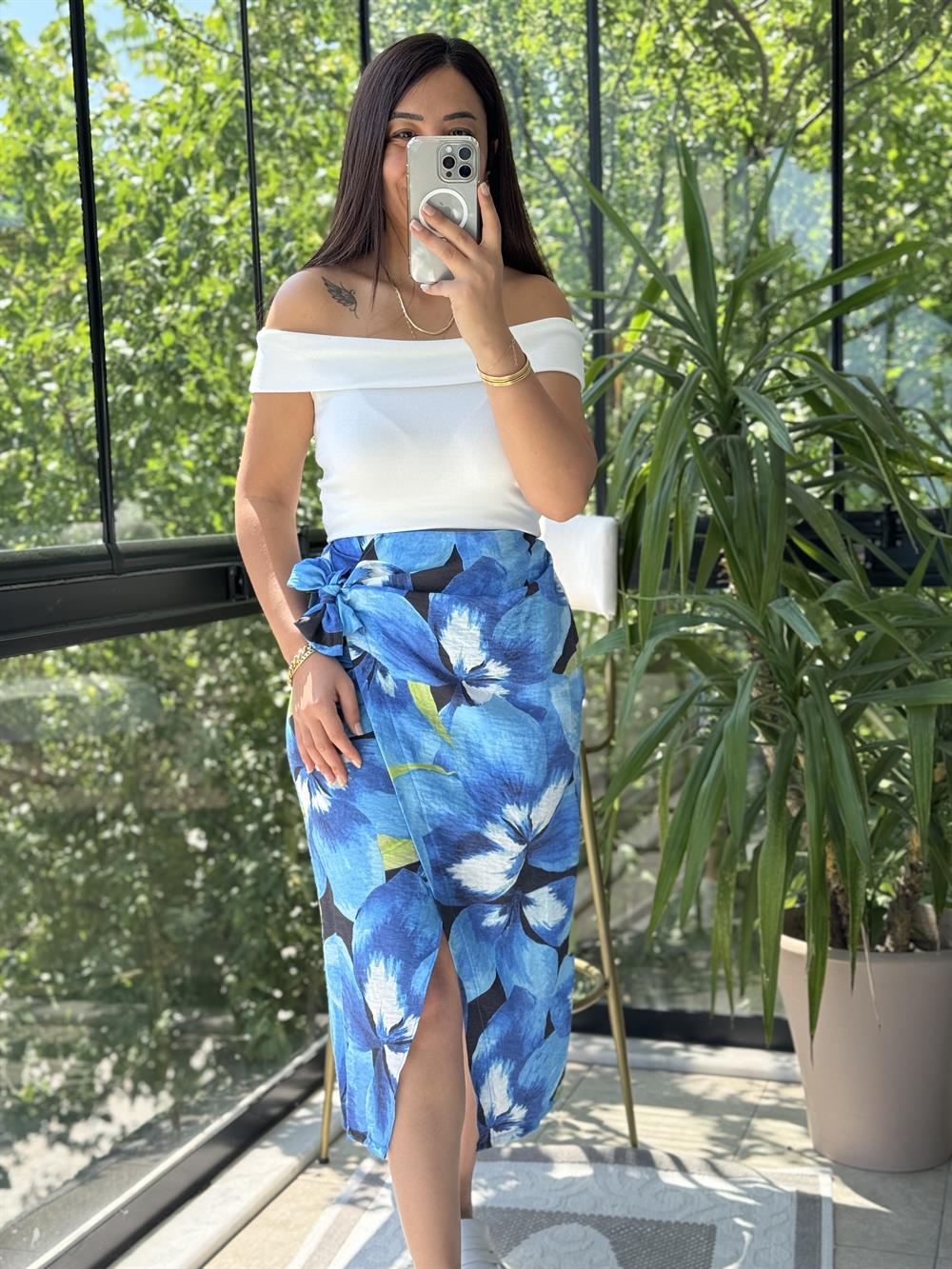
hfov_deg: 30.3
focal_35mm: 48
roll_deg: +1.6
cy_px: 634
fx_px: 1760
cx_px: 476
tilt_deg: -24.5
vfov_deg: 39.7
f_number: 1.78
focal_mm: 6.76
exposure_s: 1/235
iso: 64
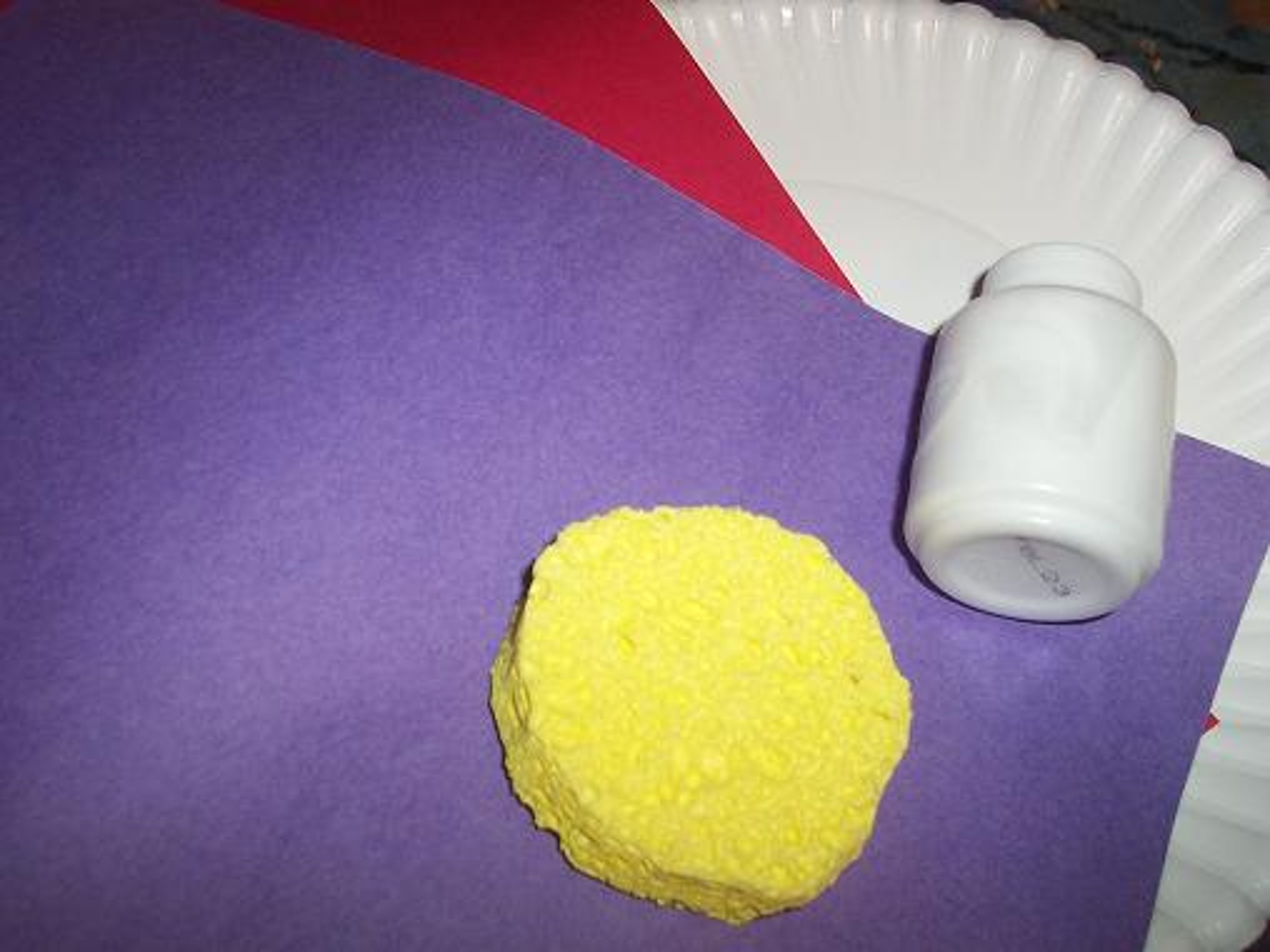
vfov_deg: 38.7
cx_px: 635
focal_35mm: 37
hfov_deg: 50.1
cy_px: 476
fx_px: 1357
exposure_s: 1/60
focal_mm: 5.6
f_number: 2.8
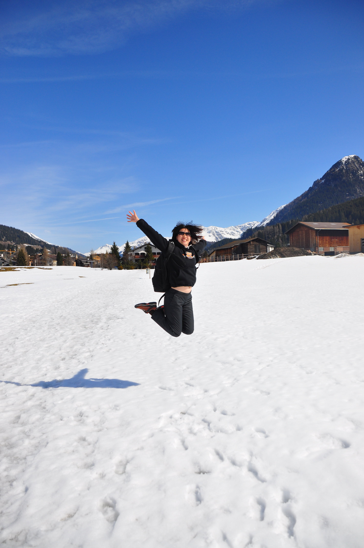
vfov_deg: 67.4
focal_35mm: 27
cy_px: 274
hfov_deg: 47.8
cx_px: 182
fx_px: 411
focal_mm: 18
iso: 200
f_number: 3.5
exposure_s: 1/4000
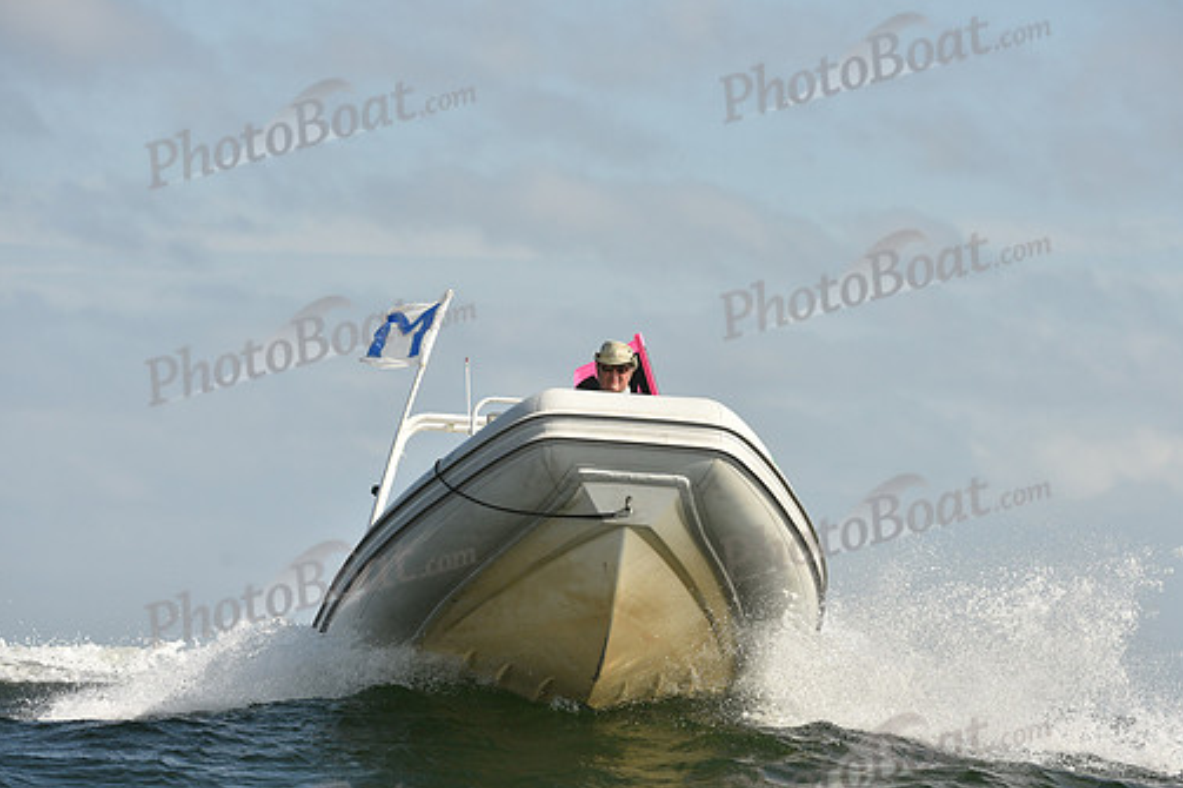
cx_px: 600
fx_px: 9099
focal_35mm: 277
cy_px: 434
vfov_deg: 5.0
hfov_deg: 7.4
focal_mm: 240
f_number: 6.3
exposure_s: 1/1600
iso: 320
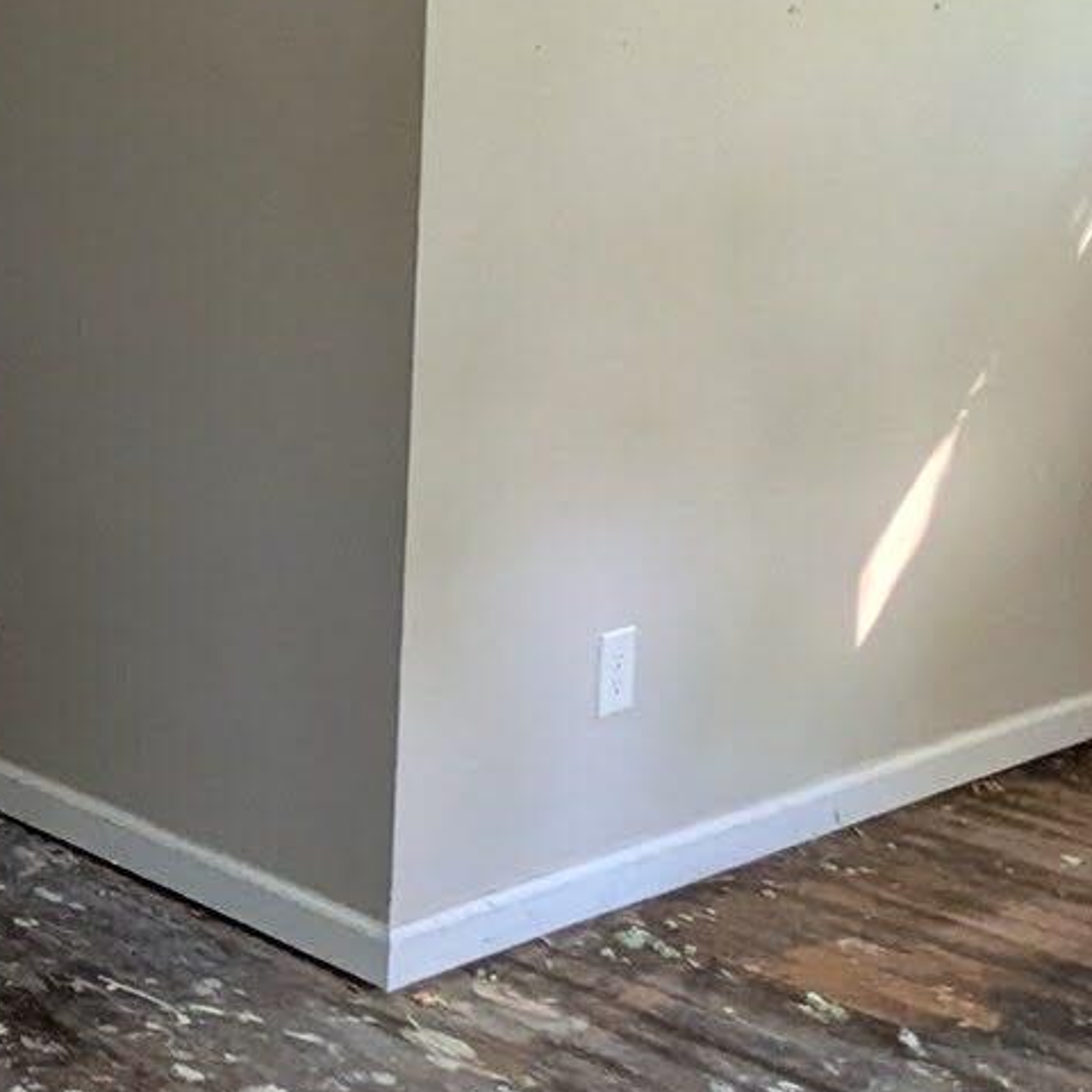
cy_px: 191
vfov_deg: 25.6
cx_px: -505
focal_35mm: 66
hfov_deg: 22.0
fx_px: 2356
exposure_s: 1/80.3
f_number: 2.2
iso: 135
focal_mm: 1.85
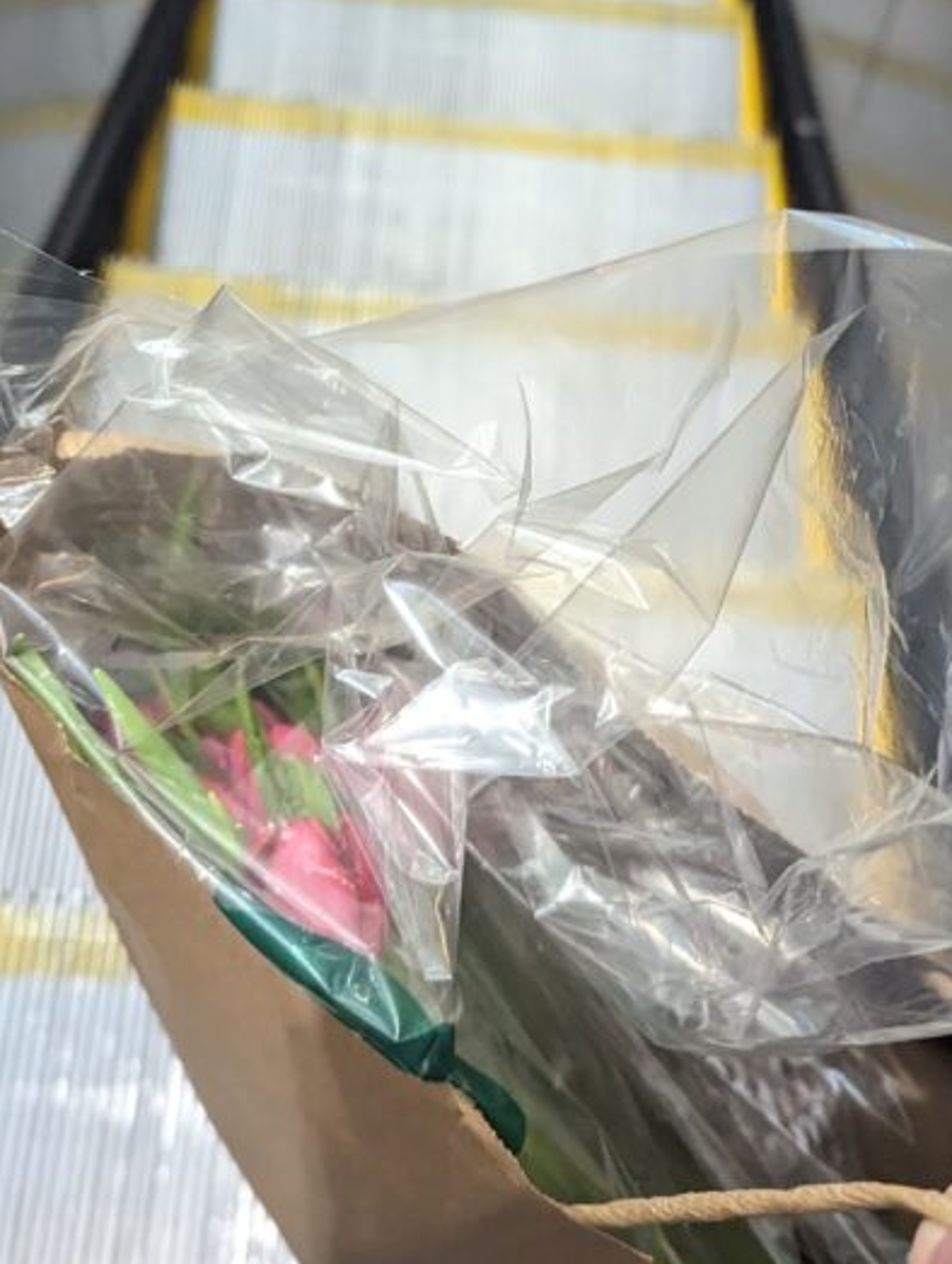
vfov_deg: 39.6
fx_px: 1719
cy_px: 363
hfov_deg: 31.0
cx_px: 501
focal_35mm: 47
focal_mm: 6.81
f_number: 1.85
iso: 1163
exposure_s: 1/168
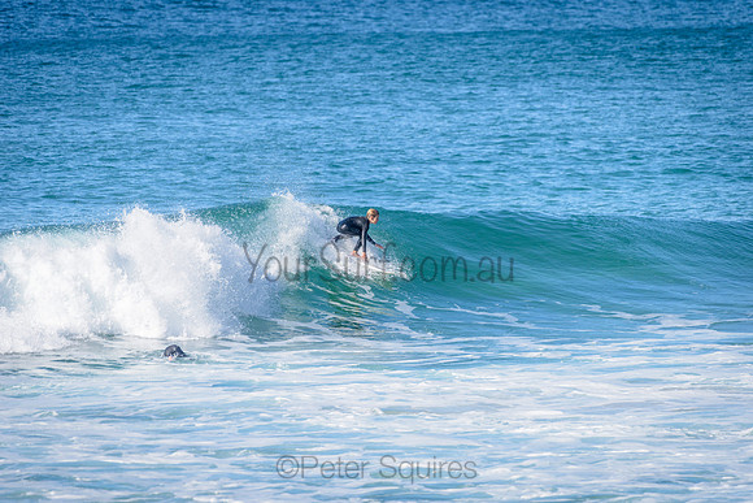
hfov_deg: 4.1
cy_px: 252
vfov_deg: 2.8
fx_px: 10460
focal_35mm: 500
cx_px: 376
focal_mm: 500
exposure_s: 1/2000
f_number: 5.6
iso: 250
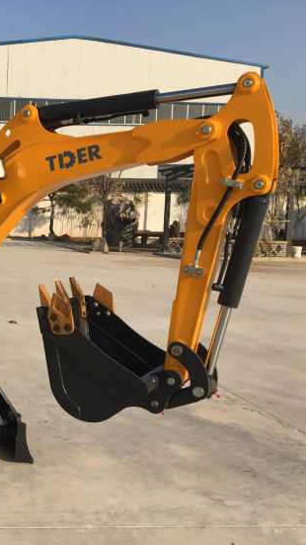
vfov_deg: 47.4
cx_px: -35
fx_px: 620
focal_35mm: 43
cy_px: 277
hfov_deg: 25.6
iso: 25
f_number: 2.2
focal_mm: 4.15
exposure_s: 1/1451
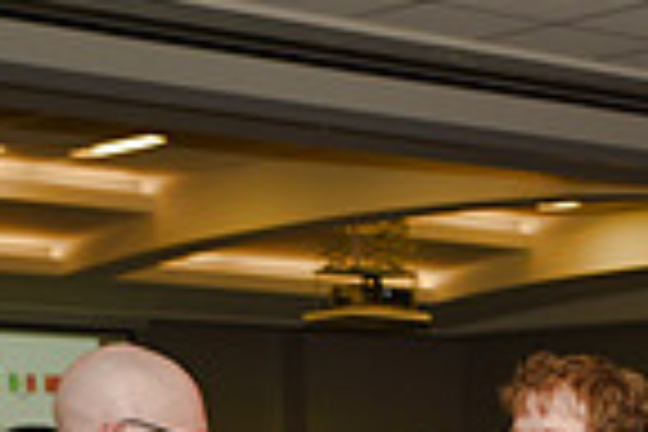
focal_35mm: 145
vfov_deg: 8.9
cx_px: 846
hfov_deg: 13.6
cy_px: 862
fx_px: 2610
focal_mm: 36
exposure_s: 1/60
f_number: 5
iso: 200
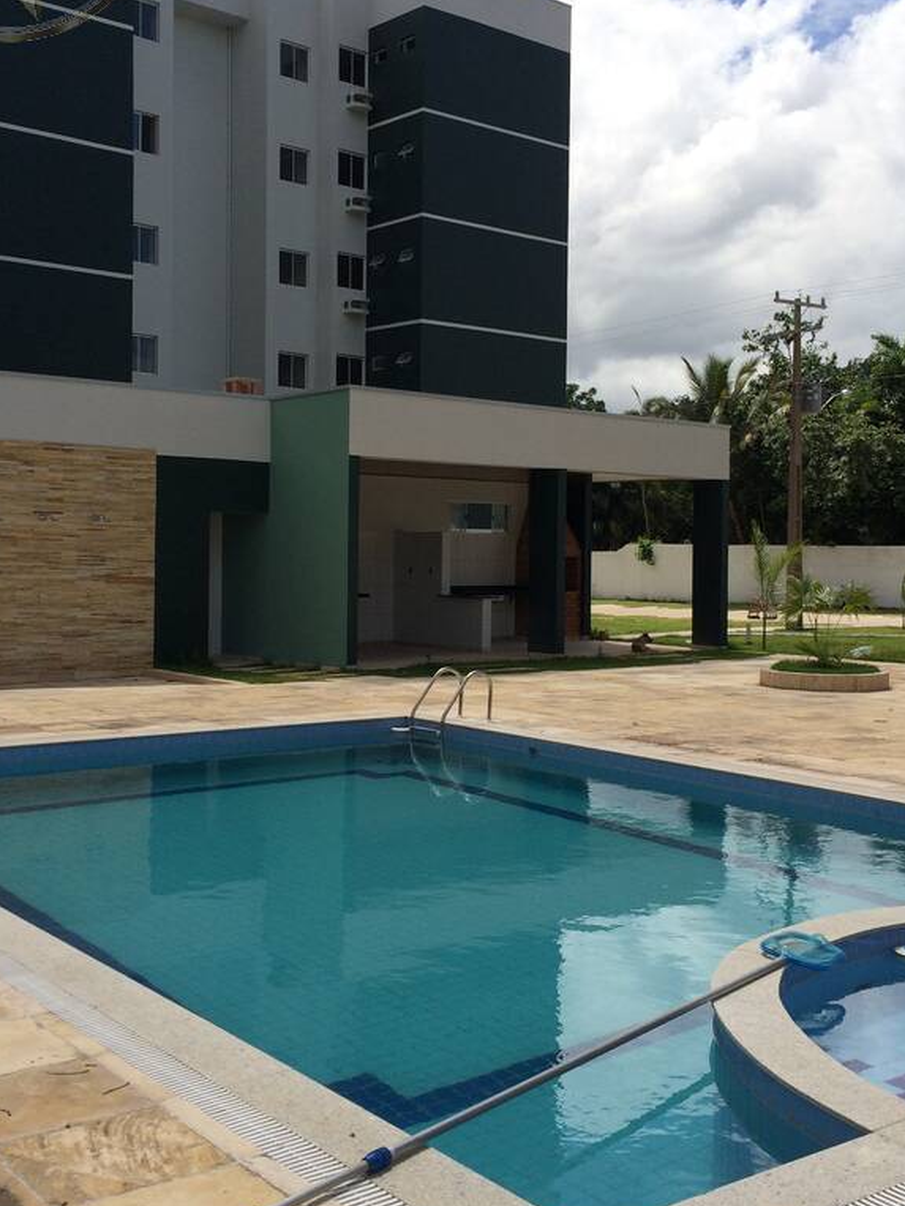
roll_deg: -0.5
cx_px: 474
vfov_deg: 45.7
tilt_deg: -0.8
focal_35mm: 41
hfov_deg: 35.1
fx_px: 1429
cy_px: 560
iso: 32
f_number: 2.2
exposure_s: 1/4115
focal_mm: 4.15
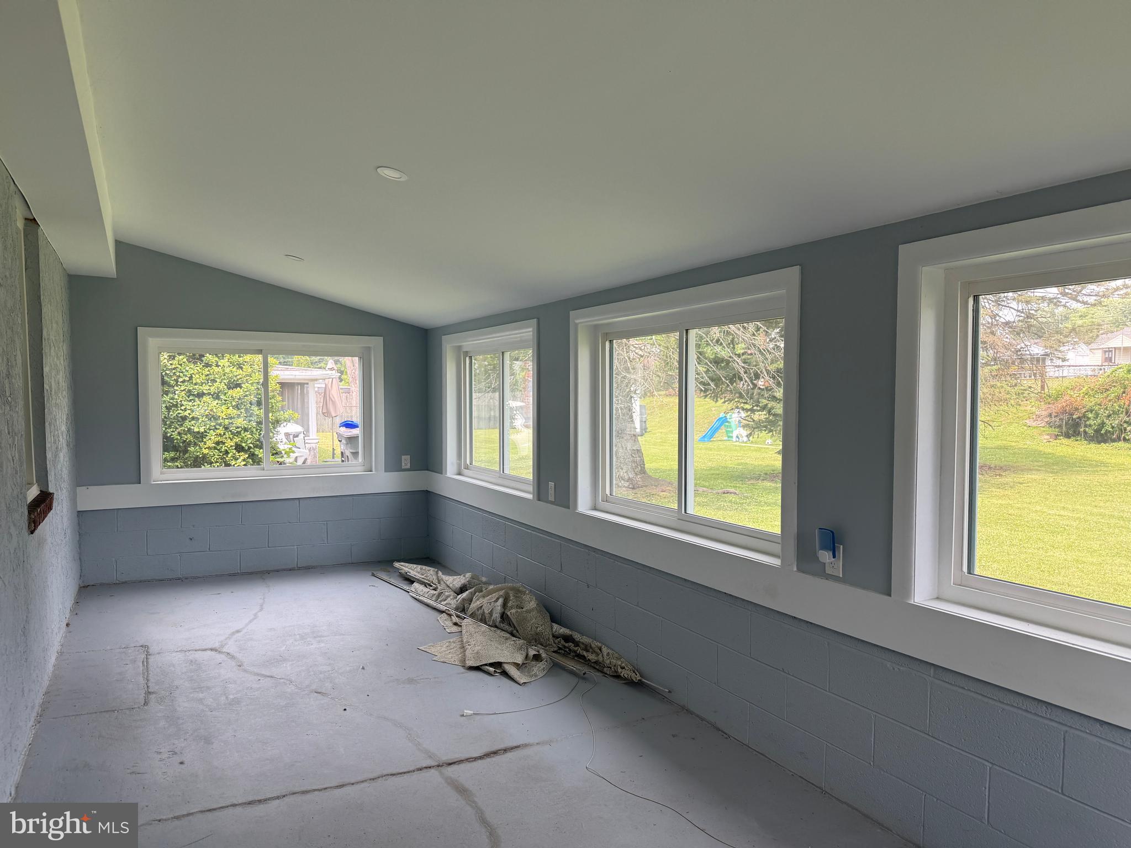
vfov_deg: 56.8
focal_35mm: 24
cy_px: 424
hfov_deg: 71.6
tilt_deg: -2.7
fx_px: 784
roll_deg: -0.2
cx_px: 566
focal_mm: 6.76
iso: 64
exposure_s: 1/201
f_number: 1.78
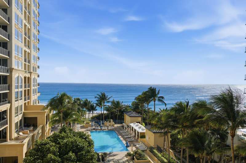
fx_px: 239
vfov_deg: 37.7
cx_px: 123
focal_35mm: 35
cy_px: 82
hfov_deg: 54.5
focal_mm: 35
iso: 1250
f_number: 9
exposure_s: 1/8000
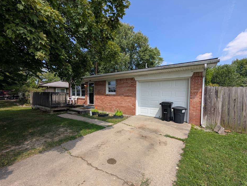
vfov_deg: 90.0
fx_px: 93
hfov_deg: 106.1
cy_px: 97
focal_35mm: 13
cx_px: 127
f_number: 1.7
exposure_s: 1/2016
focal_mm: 2.02
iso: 54
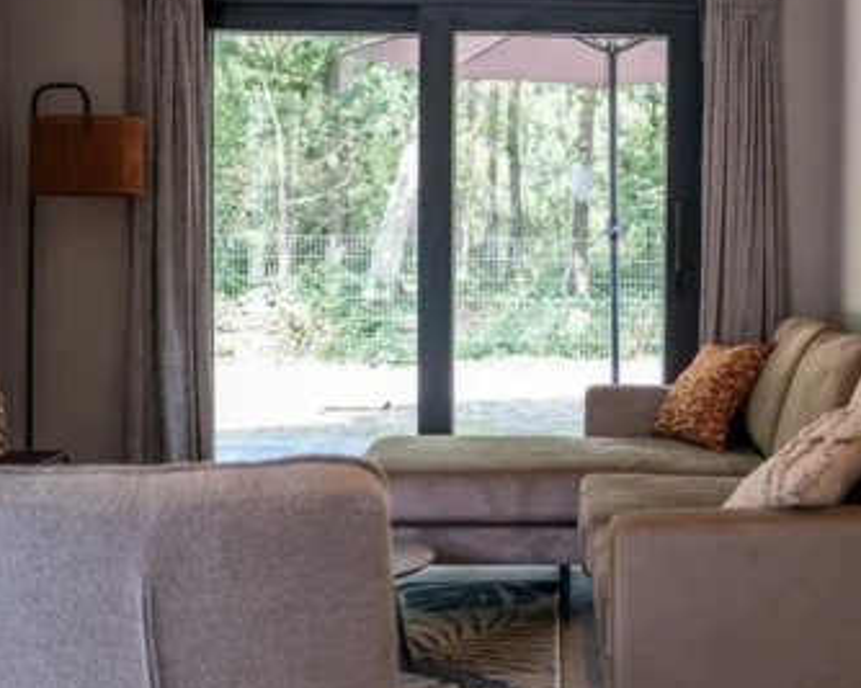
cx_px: 717
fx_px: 1376
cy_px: 316
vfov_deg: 28.1
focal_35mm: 54
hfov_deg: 33.5
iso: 320
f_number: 2.8
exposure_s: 1/100
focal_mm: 24
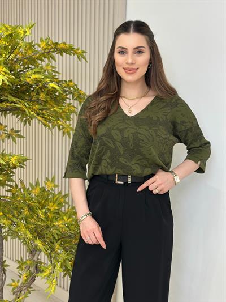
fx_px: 418
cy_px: 151
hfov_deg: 30.3
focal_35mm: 48
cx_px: 113
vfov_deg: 39.6
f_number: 1.78
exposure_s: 1/141
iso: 80
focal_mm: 6.86
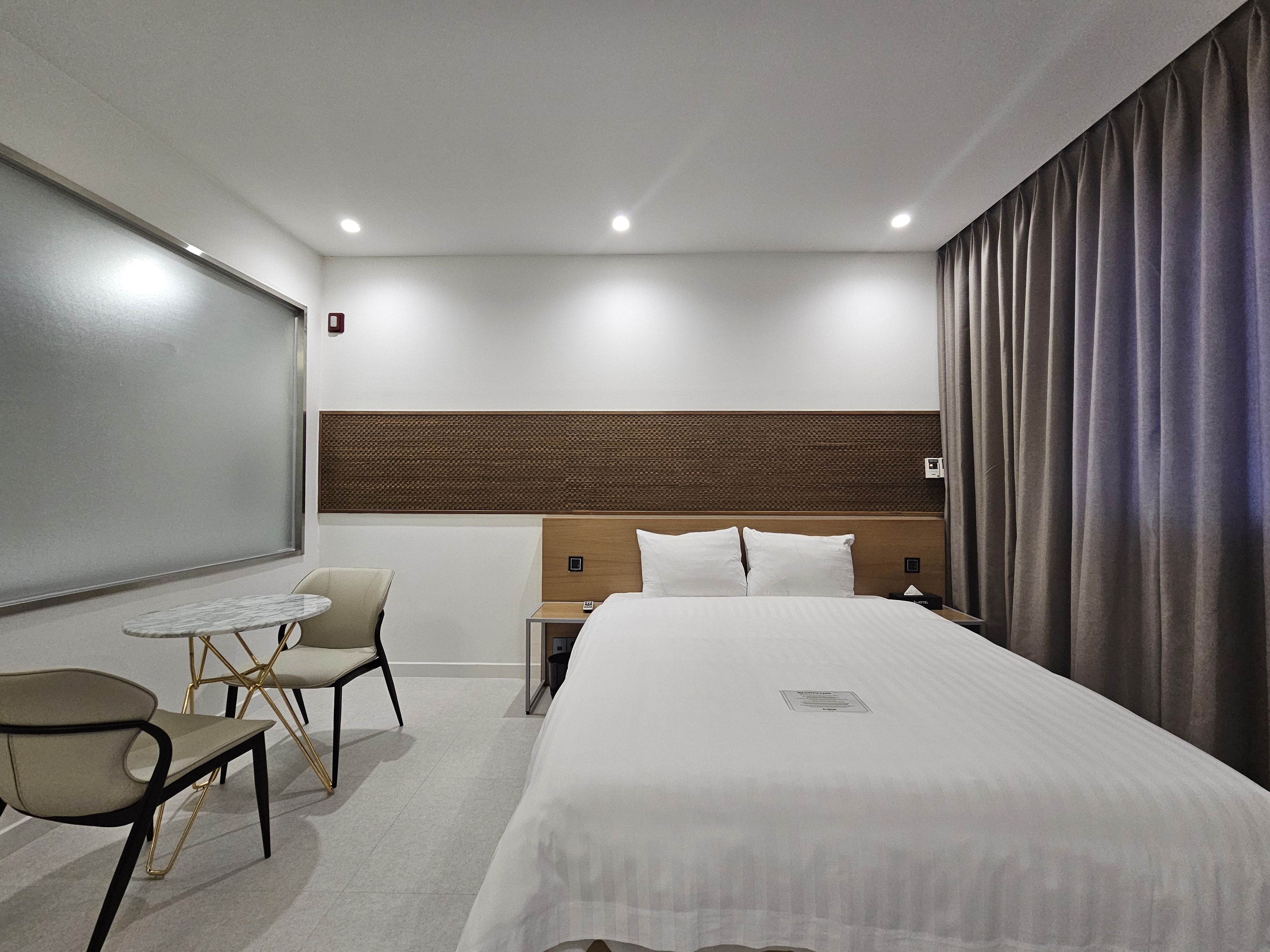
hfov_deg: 106.2
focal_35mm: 13
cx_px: 635
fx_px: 477
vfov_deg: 89.9
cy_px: 476
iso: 250
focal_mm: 2.2
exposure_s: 1/60
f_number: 2.2
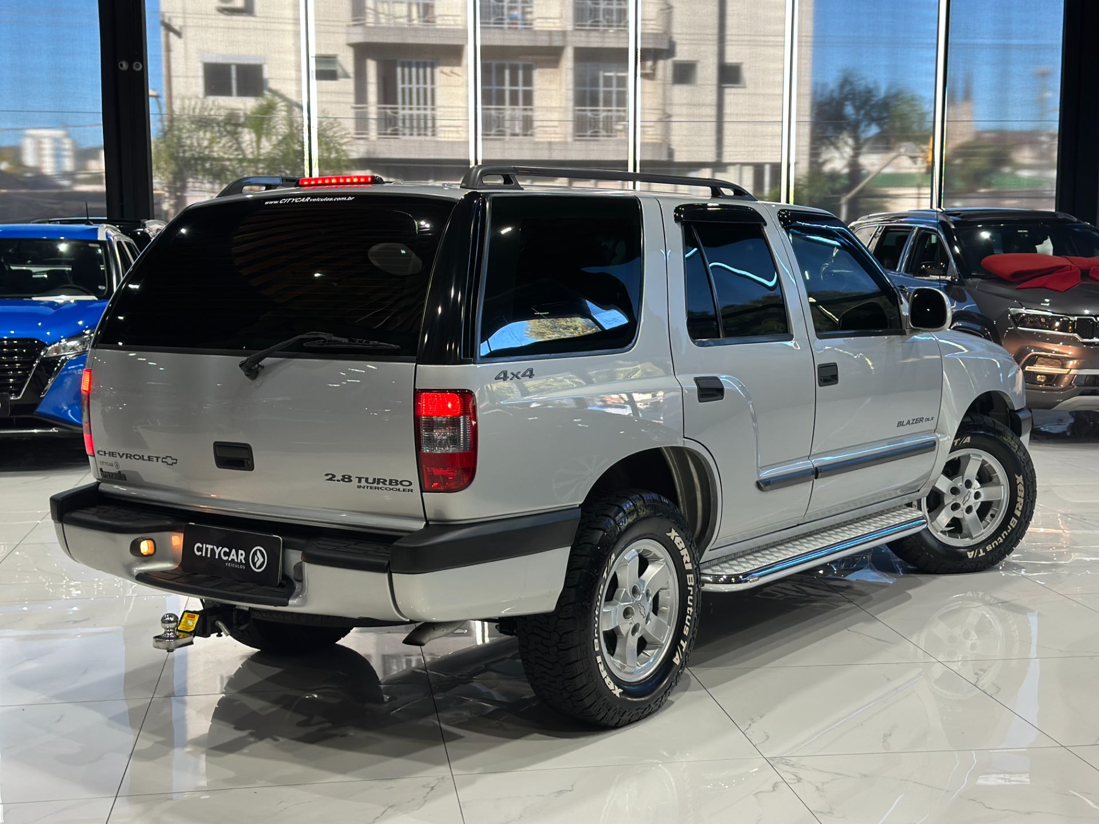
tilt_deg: -7.0
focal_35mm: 48
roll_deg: -0.1
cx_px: 550
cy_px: 412
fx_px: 1524
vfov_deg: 30.3
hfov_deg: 39.7
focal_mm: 6.86
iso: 160
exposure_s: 1/120
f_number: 1.78
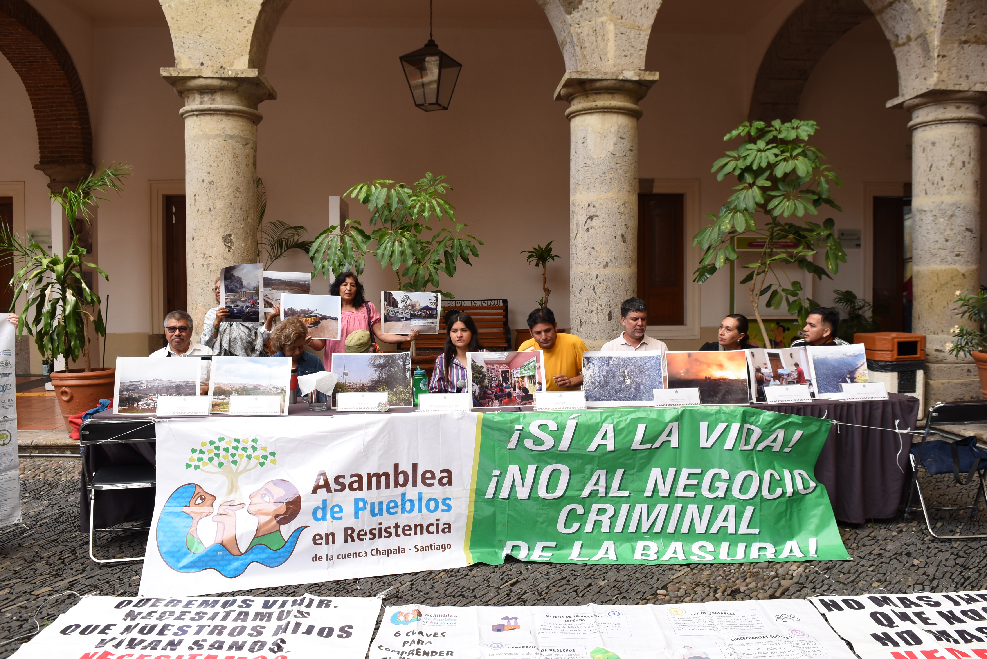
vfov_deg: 48.0
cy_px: 330
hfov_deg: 67.4
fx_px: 740
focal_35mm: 27
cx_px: 494
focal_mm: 18
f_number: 6.3
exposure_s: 1/100
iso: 200
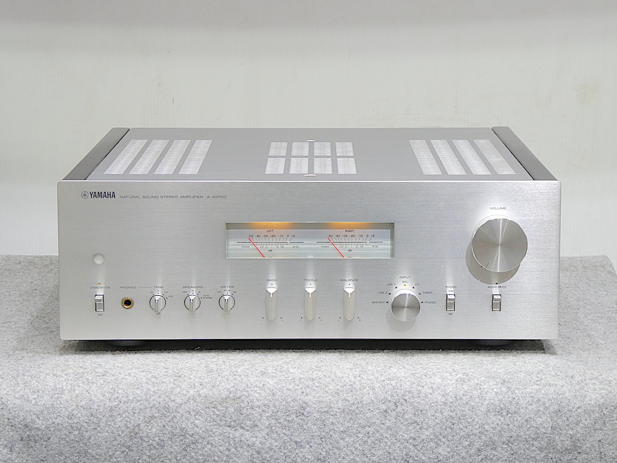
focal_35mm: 98
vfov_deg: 15.1
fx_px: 1747
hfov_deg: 20.0
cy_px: 232
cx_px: 308
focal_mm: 17.5
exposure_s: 1/10
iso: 200
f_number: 5
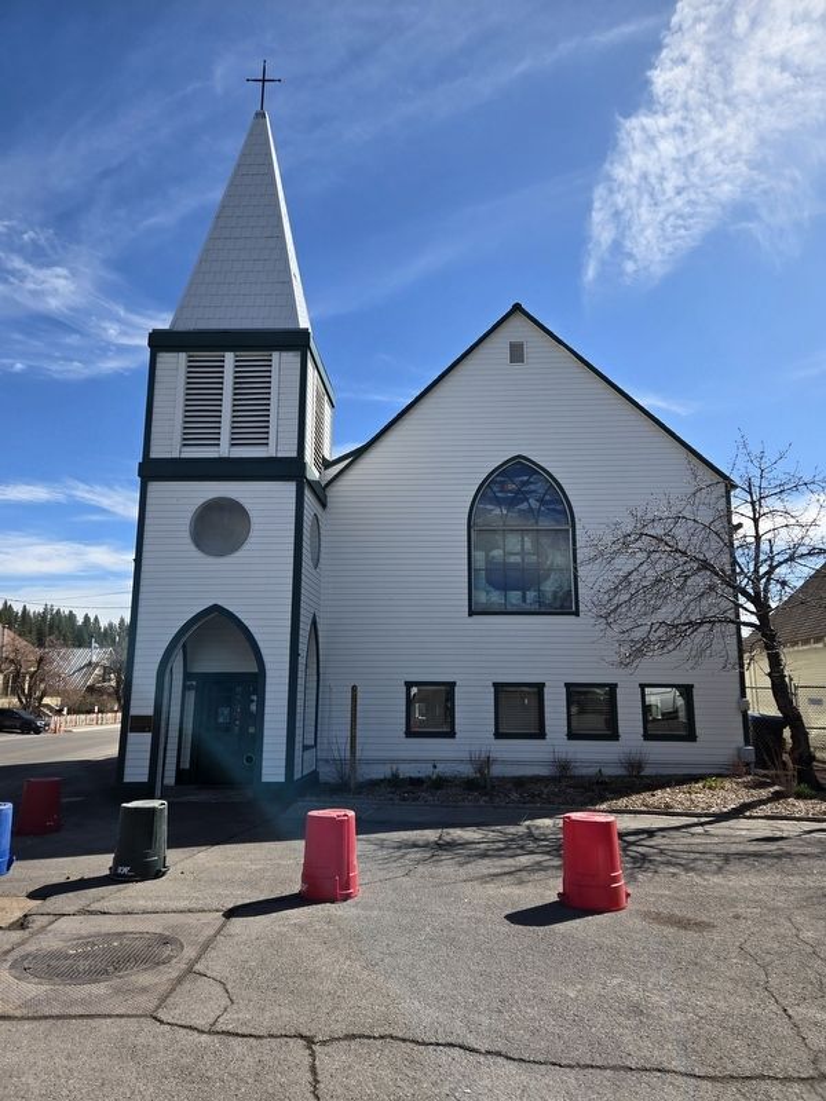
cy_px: 550
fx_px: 732
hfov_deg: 58.9
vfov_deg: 73.9
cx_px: 413
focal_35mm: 23
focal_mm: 5.4
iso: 25
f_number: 1.8
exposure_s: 1/1505
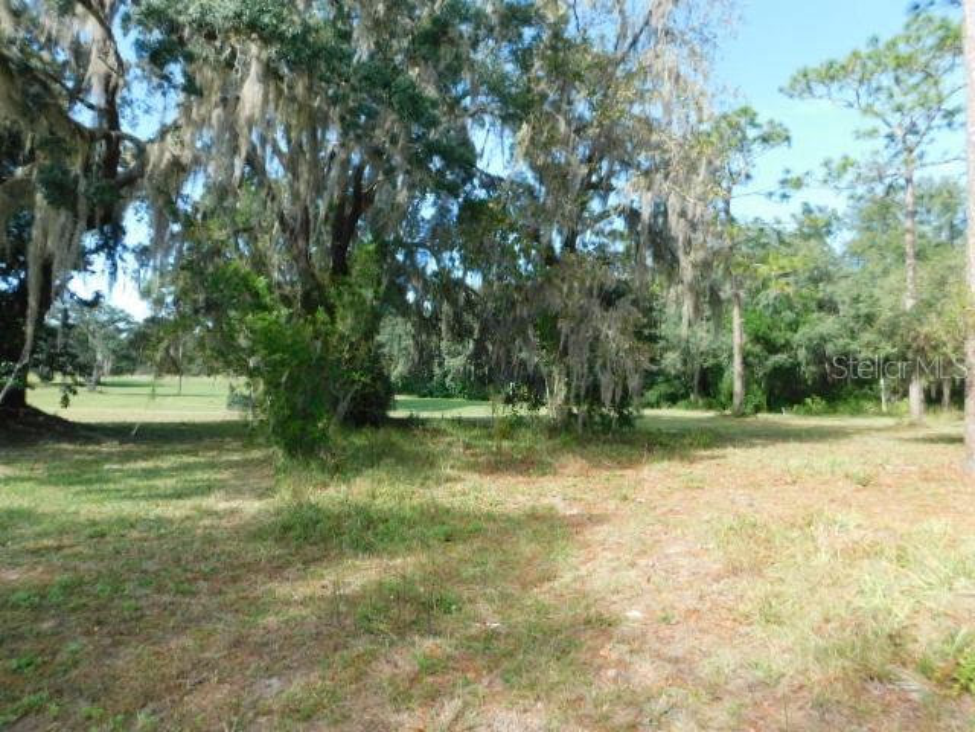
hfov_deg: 73.9
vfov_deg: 58.9
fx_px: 648
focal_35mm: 23
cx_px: 488
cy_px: 366
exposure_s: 1/500
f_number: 3
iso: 125
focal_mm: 4
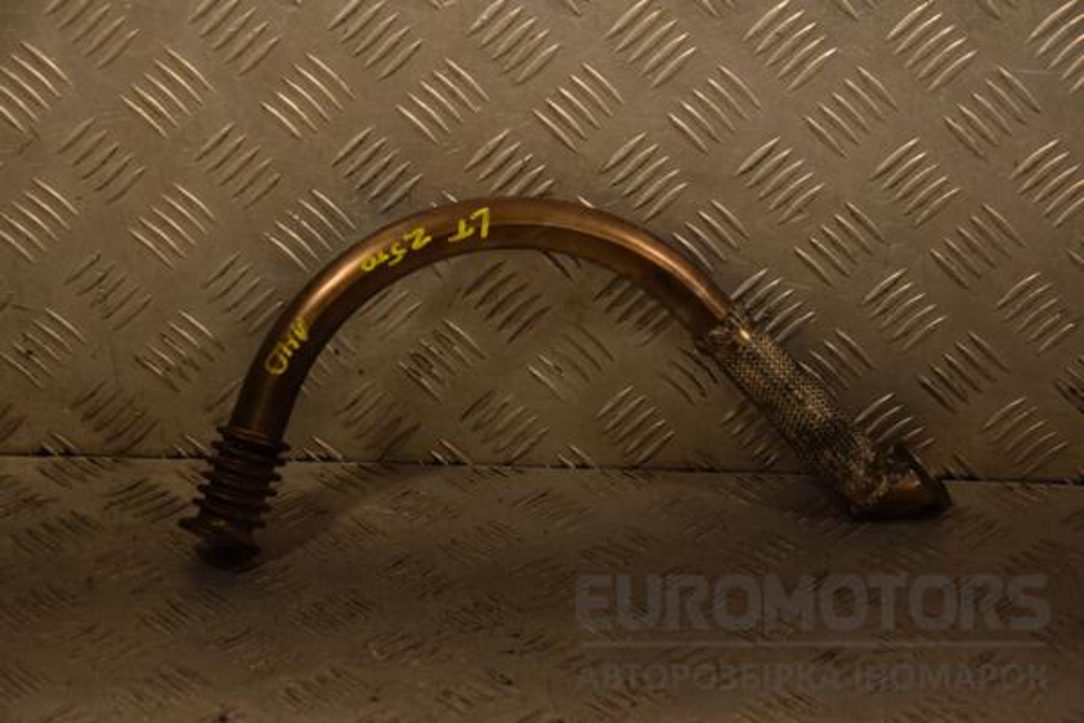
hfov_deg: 23.4
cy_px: 362
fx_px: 2619
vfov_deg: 15.7
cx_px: 542
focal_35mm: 87
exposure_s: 1/320
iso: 800
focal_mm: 58
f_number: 5
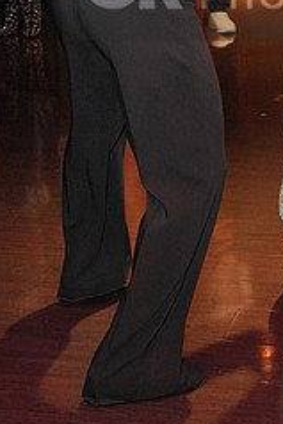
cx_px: 309
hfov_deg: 14.1
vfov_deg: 20.6
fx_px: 1118
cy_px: -18
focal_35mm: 95
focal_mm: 39
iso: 4000
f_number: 4
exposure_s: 1/200
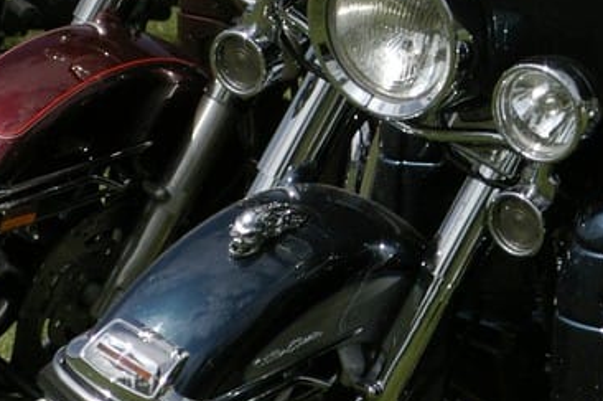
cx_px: 822
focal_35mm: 252
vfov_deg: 5.4
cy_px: 194
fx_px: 4215
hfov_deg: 8.1
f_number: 5
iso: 800
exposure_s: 1/4000
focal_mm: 60
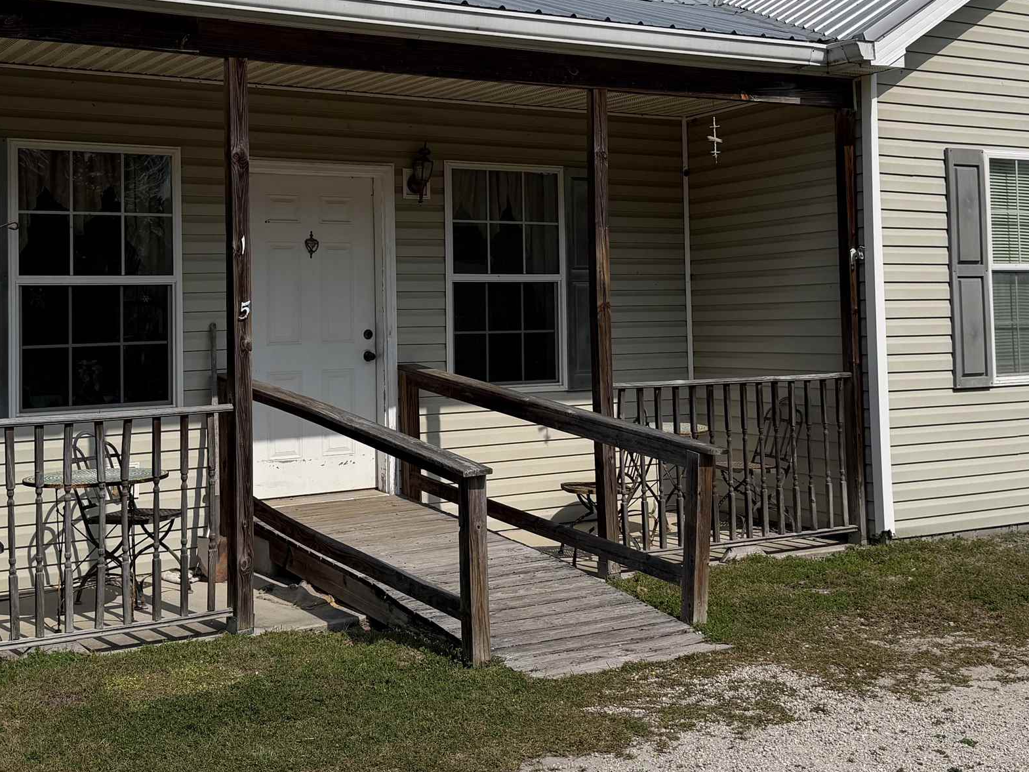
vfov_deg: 30.6
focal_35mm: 47
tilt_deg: +3.0
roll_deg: +1.2
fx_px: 1397
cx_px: 533
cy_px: 239
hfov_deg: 40.4
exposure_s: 1/10309
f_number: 1.78
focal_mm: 6.76
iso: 80
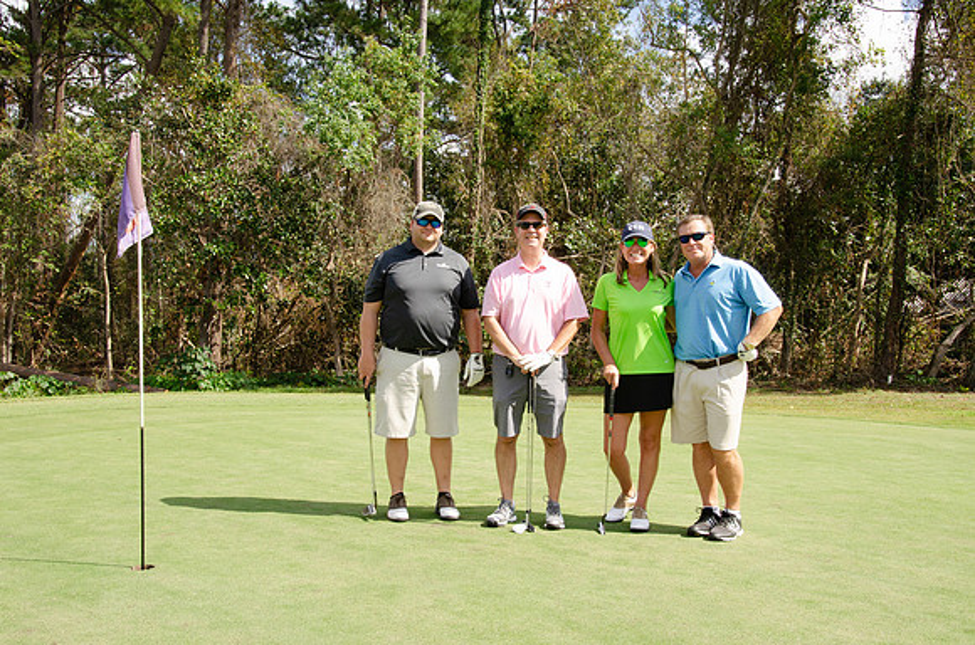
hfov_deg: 49.6
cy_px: 322
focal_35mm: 39
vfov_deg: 34.1
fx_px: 1054
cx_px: 488
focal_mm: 26
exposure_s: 1/320
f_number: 11
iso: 400
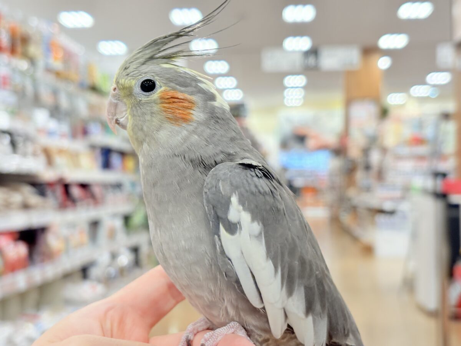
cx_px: 230
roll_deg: +0.8
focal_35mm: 52
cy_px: 173
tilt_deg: +1.9
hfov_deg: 36.8
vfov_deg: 28.0
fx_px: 693
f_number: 1.6
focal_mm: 5.96
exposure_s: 1/100
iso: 100
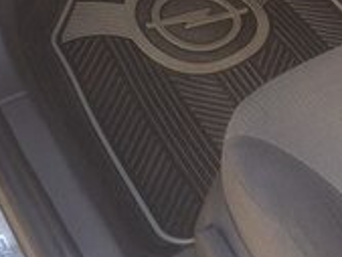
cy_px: -169
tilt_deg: -36.3
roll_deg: -17.5
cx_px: 330
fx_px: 1117
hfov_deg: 17.1
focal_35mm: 113
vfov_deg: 12.3
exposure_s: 1/109
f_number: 2.2
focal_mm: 4.15
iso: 32
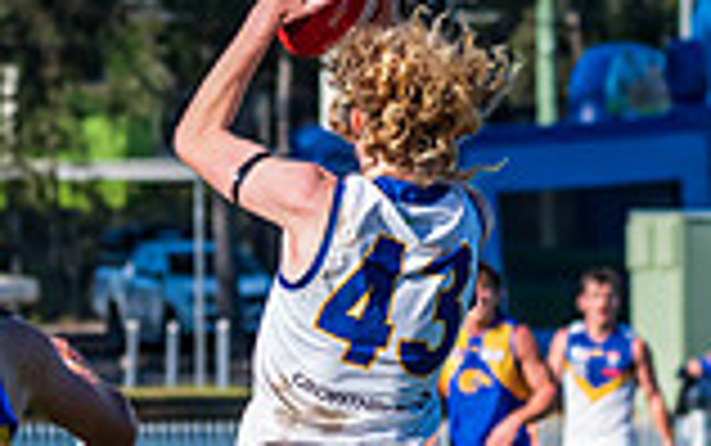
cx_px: 351
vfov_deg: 2.3
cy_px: 381
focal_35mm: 562
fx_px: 10898
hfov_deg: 3.7
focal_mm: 150
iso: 800
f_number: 8
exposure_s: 1/2500
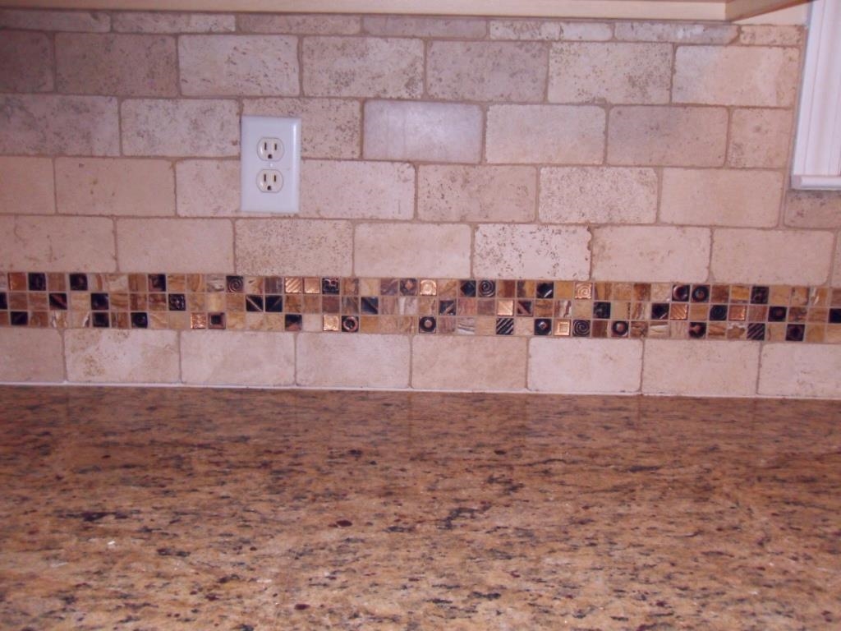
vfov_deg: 40.7
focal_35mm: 35
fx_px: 850
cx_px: 420
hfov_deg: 52.6
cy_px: 316
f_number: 3.5
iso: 400
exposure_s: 1/45
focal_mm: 6.3
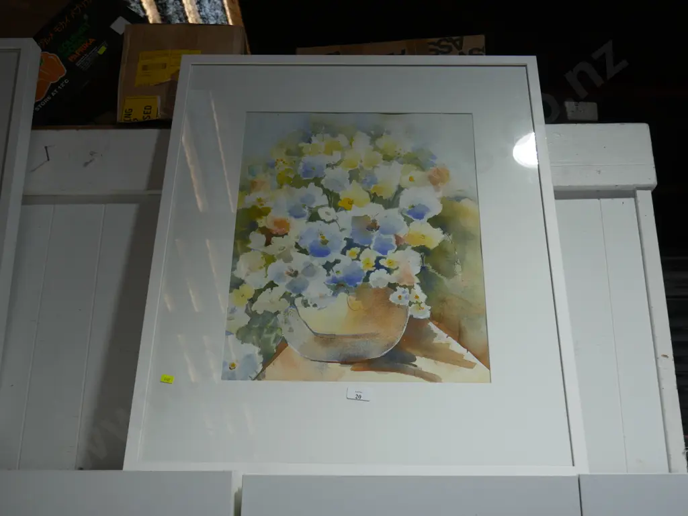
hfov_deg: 46.8
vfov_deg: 36.0
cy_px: 258
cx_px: 344
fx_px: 795
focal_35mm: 40
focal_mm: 20
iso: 200
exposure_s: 1/125
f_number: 4.5
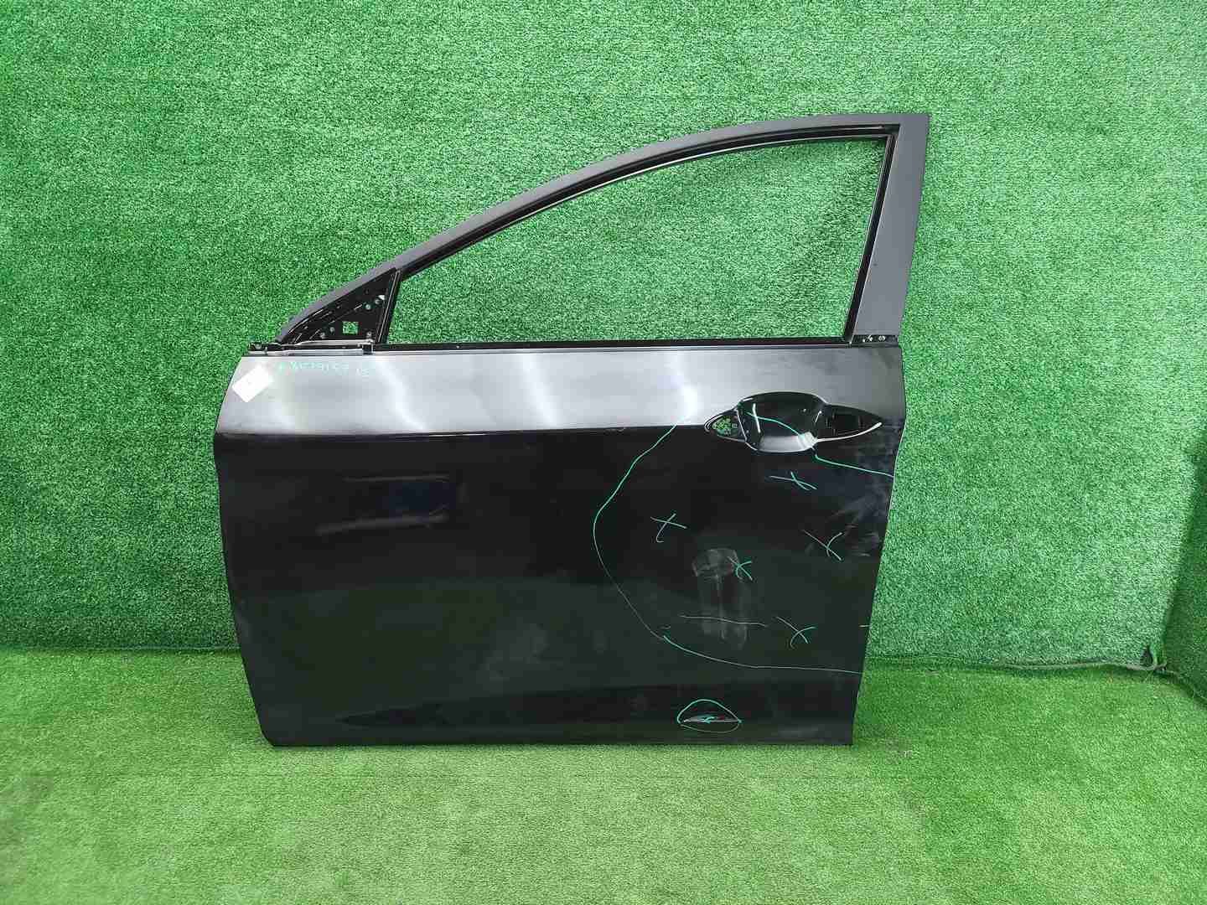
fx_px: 907
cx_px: 604
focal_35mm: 26
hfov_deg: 67.3
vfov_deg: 53.1
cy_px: 452
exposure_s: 1/50
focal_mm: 5.4
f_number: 1.8
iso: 225
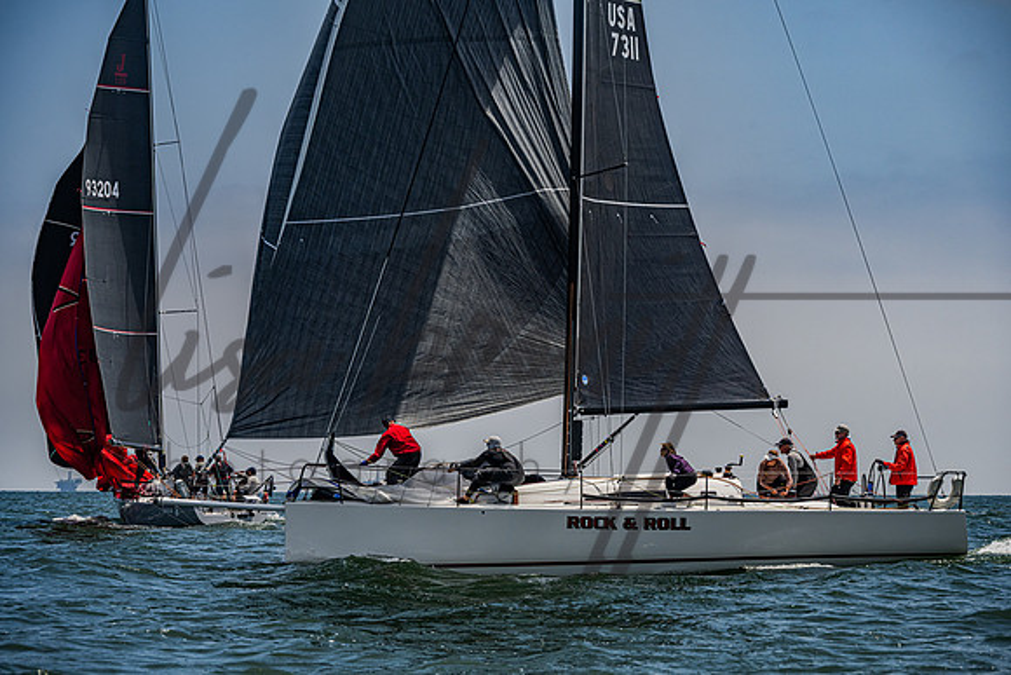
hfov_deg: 13.7
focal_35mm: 150
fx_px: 4215
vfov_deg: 9.2
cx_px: 515
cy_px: 337
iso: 400
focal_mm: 145
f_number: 8
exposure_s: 1/3200
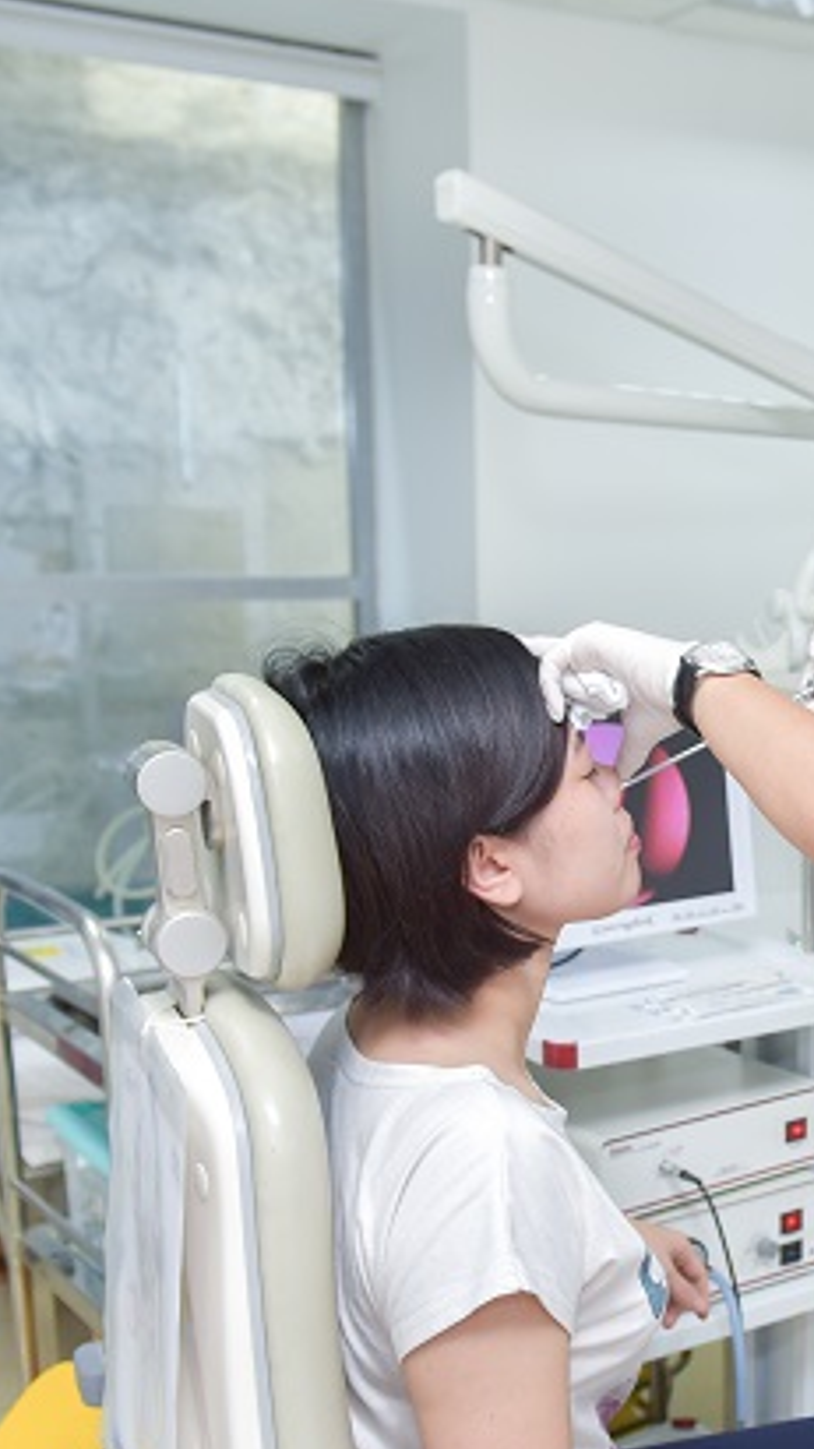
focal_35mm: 49
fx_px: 1881
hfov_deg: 22.3
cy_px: 853
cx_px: 1004
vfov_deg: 41.9
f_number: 4.5
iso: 400
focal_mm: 24
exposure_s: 1/125
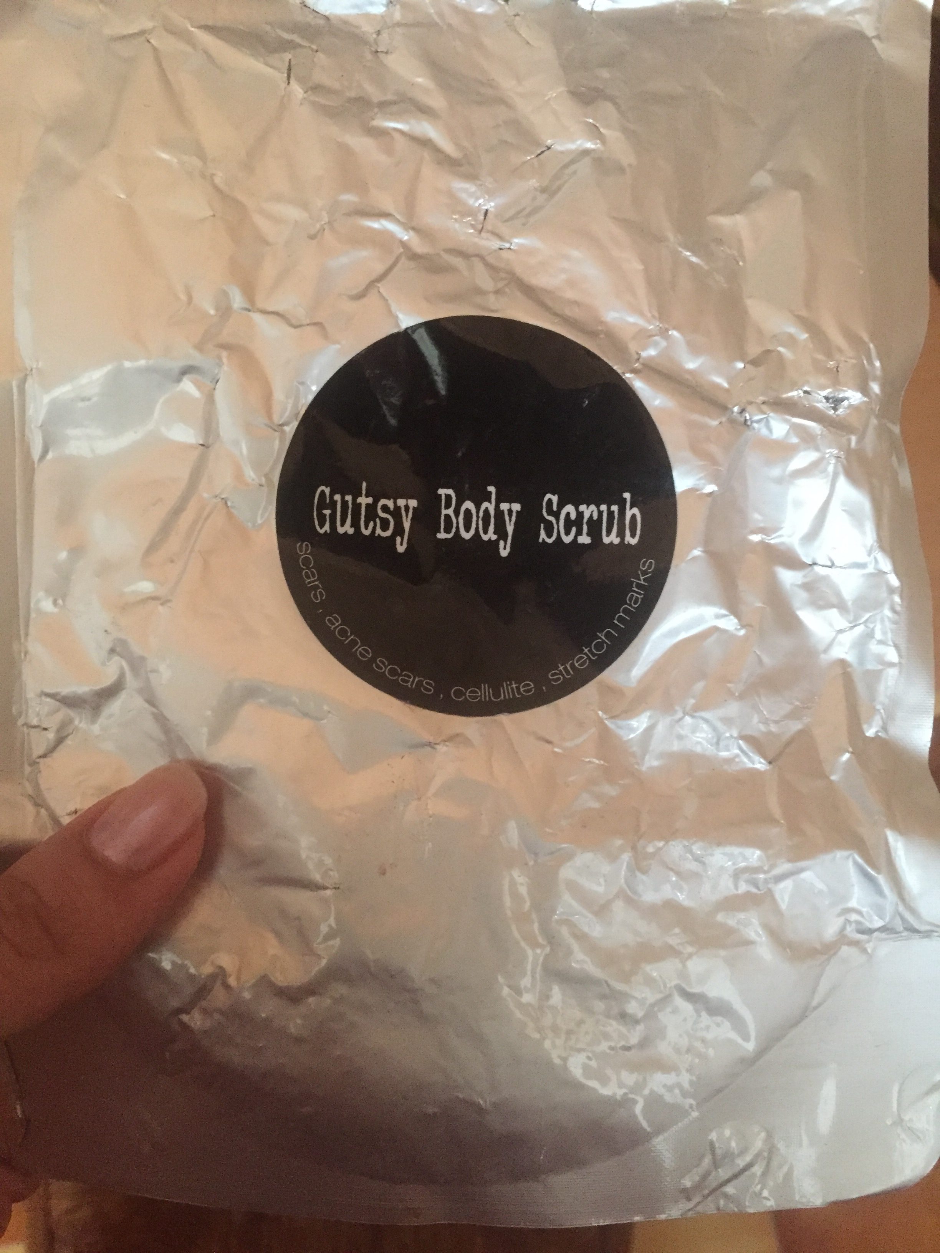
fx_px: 1050
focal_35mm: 29
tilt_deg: -54.2
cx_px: 470
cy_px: 626
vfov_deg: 61.7
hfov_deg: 48.2
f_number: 2.2
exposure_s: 1/17
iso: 400
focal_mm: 4.15
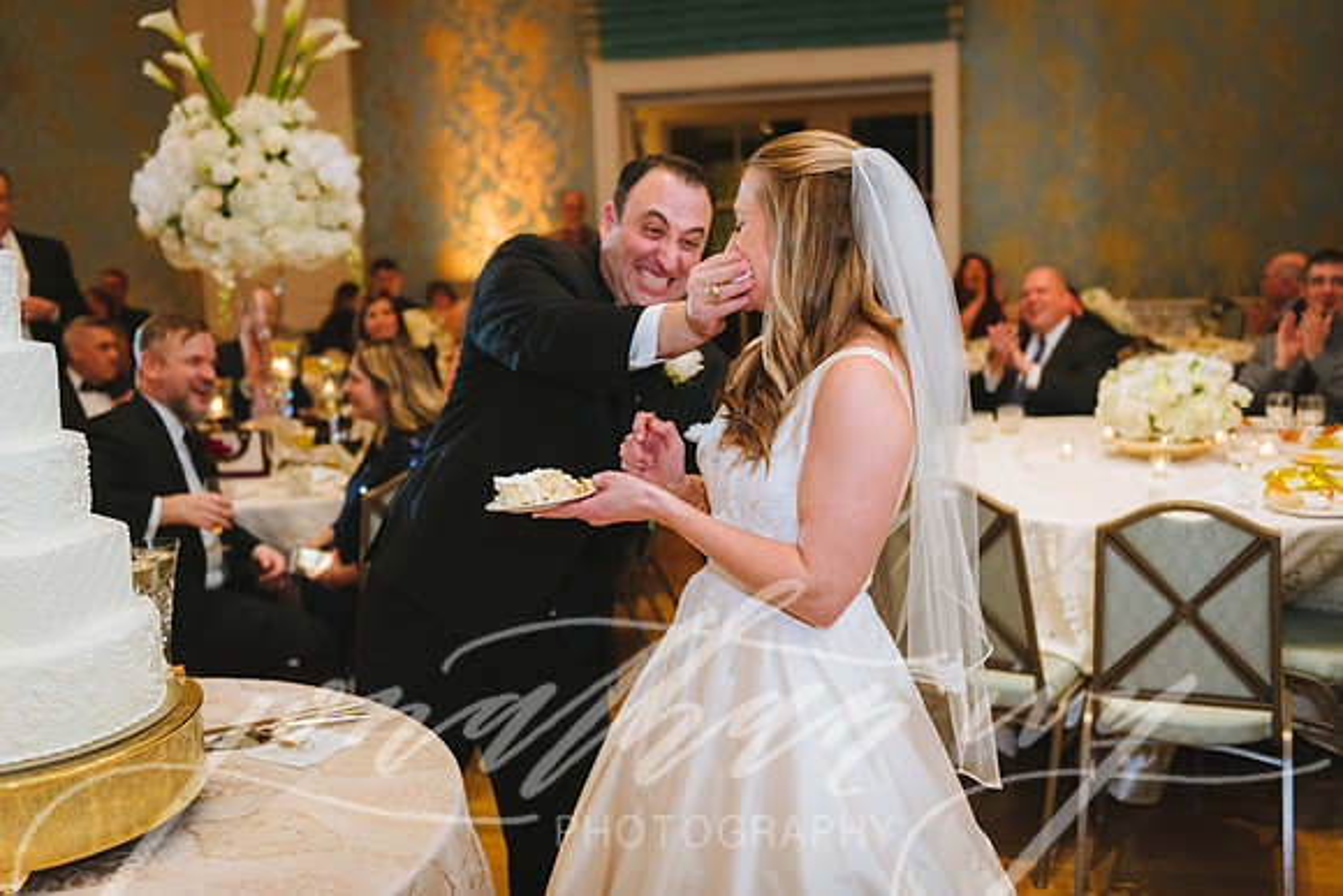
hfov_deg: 50.7
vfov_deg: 35.1
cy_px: 448
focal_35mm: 38
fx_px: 1418
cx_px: 672
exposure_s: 1/125
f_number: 2.8
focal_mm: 38
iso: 2000
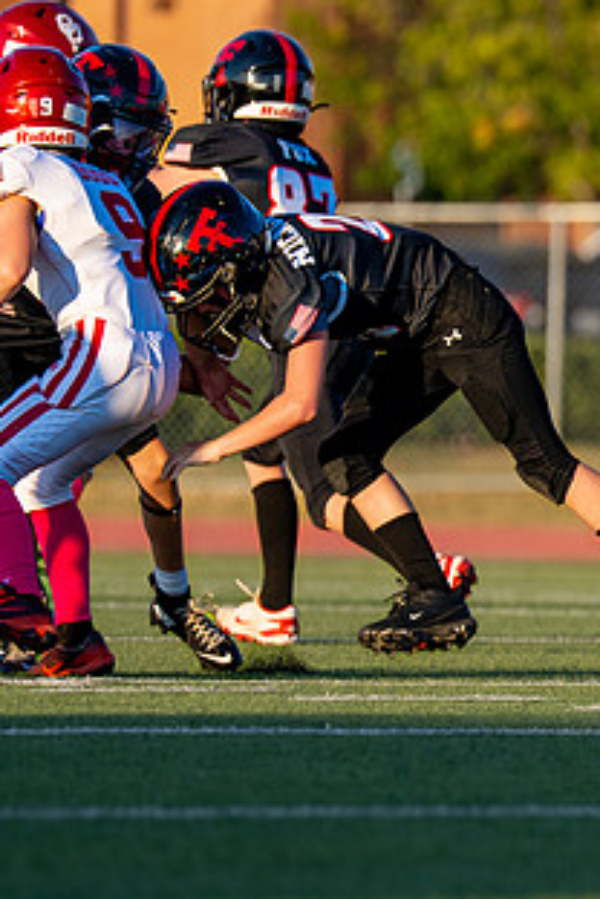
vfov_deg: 2.9
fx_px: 17949
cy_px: 444
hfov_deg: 1.9
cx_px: 1086
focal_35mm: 718
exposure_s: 1/1000
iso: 100
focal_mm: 200
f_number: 2.8
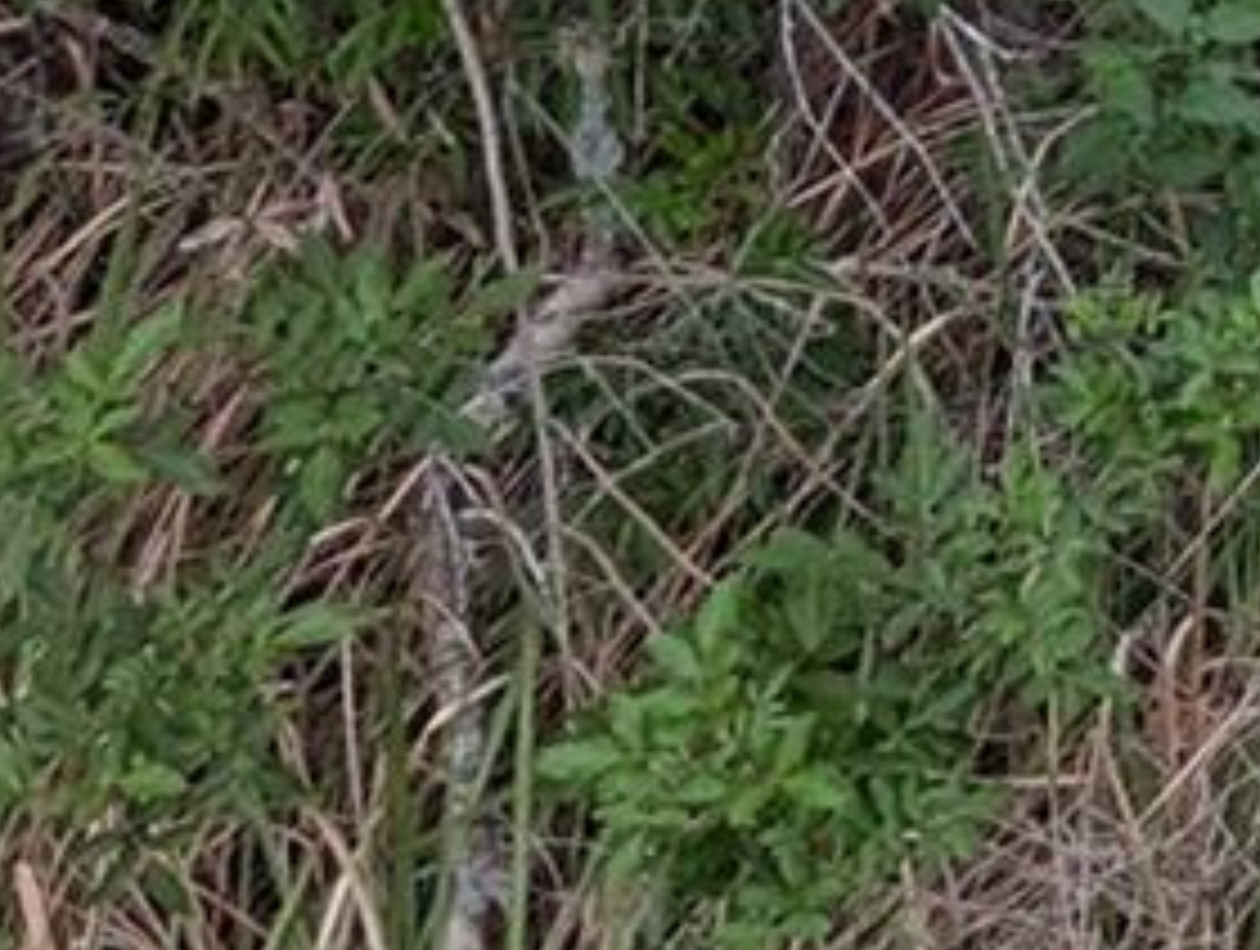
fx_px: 3318
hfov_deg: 17.2
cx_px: 2326
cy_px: -909
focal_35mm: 91
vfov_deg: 13.9
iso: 49
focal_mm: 2.35
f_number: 2.2
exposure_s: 1/199
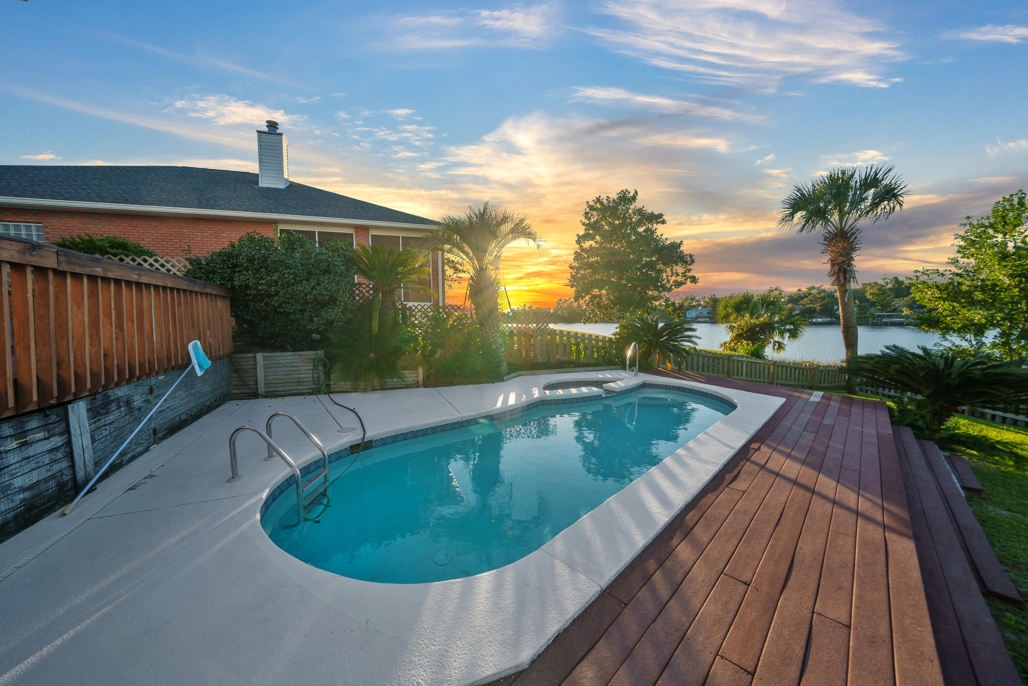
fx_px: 343
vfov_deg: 90.1
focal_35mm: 12
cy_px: 343
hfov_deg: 112.6
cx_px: 514
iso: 80
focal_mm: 12
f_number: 7.1
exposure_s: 1/80
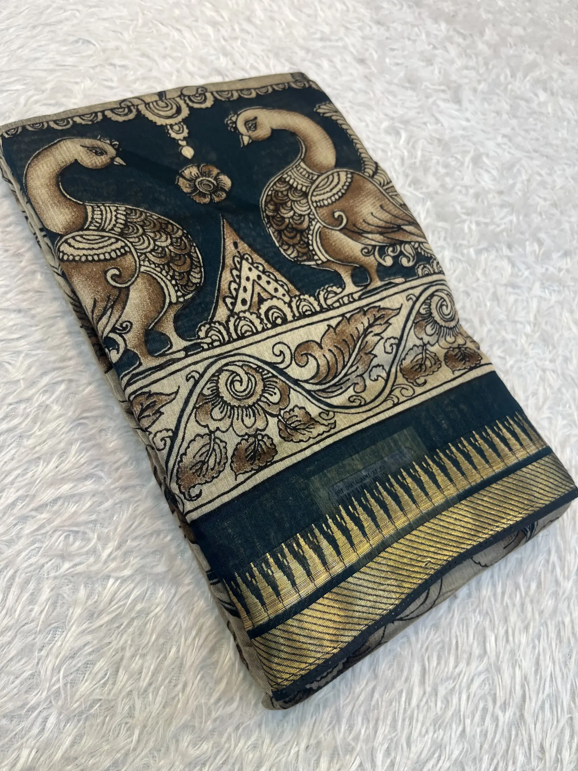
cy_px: 386
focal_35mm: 26
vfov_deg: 67.3
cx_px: 289
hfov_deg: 53.1
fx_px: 579
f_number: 1.6
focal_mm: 5.1
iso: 100
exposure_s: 1/100
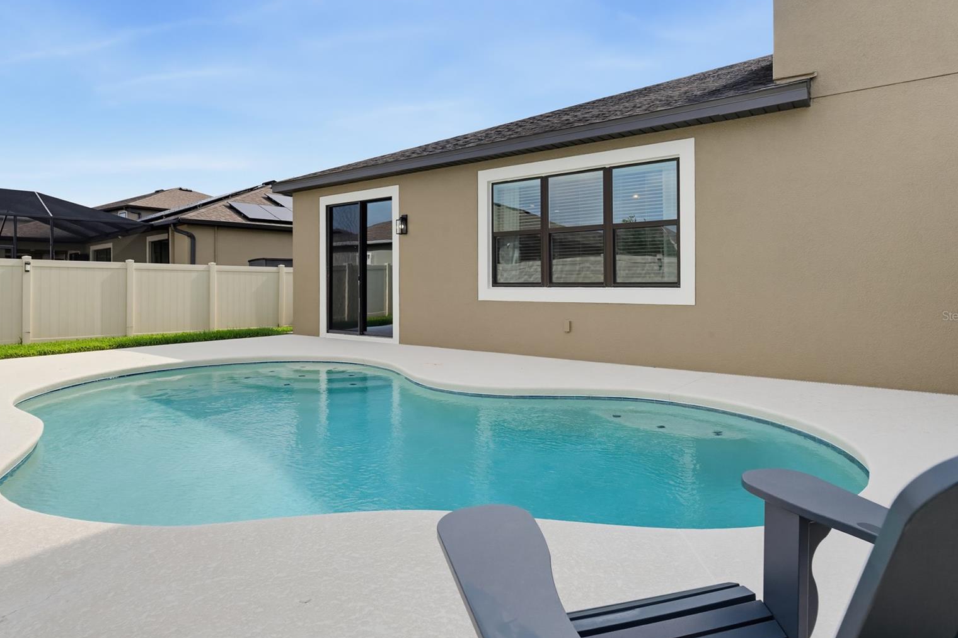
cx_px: 494
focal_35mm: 20
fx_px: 532
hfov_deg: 84.0
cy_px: 316
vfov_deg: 61.9
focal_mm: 19
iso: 1600
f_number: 13
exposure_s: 1/1600
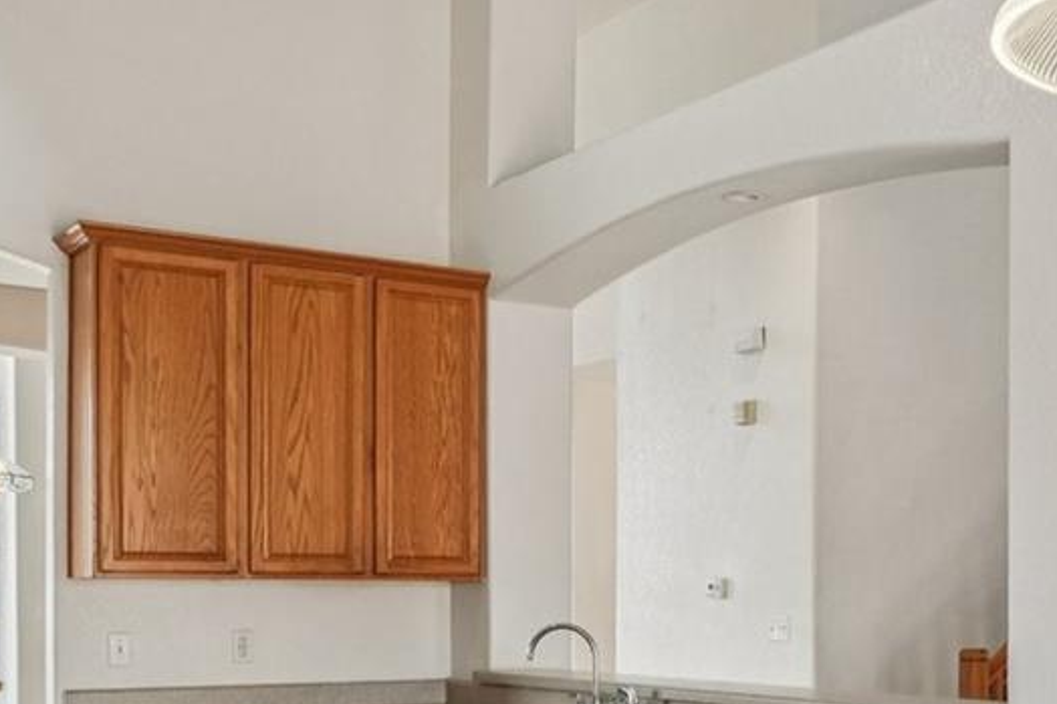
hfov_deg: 34.0
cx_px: 980
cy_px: 617
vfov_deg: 24.0
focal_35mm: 55
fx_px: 1614
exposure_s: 1/30
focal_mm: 12
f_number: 8
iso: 640
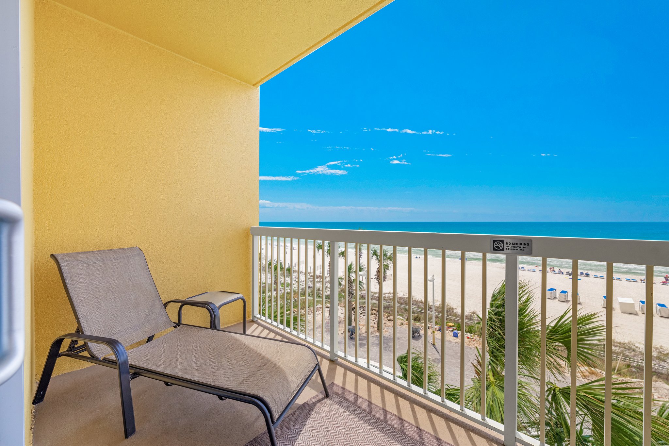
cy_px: 223
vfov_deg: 81.2
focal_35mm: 14
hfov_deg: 104.3
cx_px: 334
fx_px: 260
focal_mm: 14
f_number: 7.1
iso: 500
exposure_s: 1/500
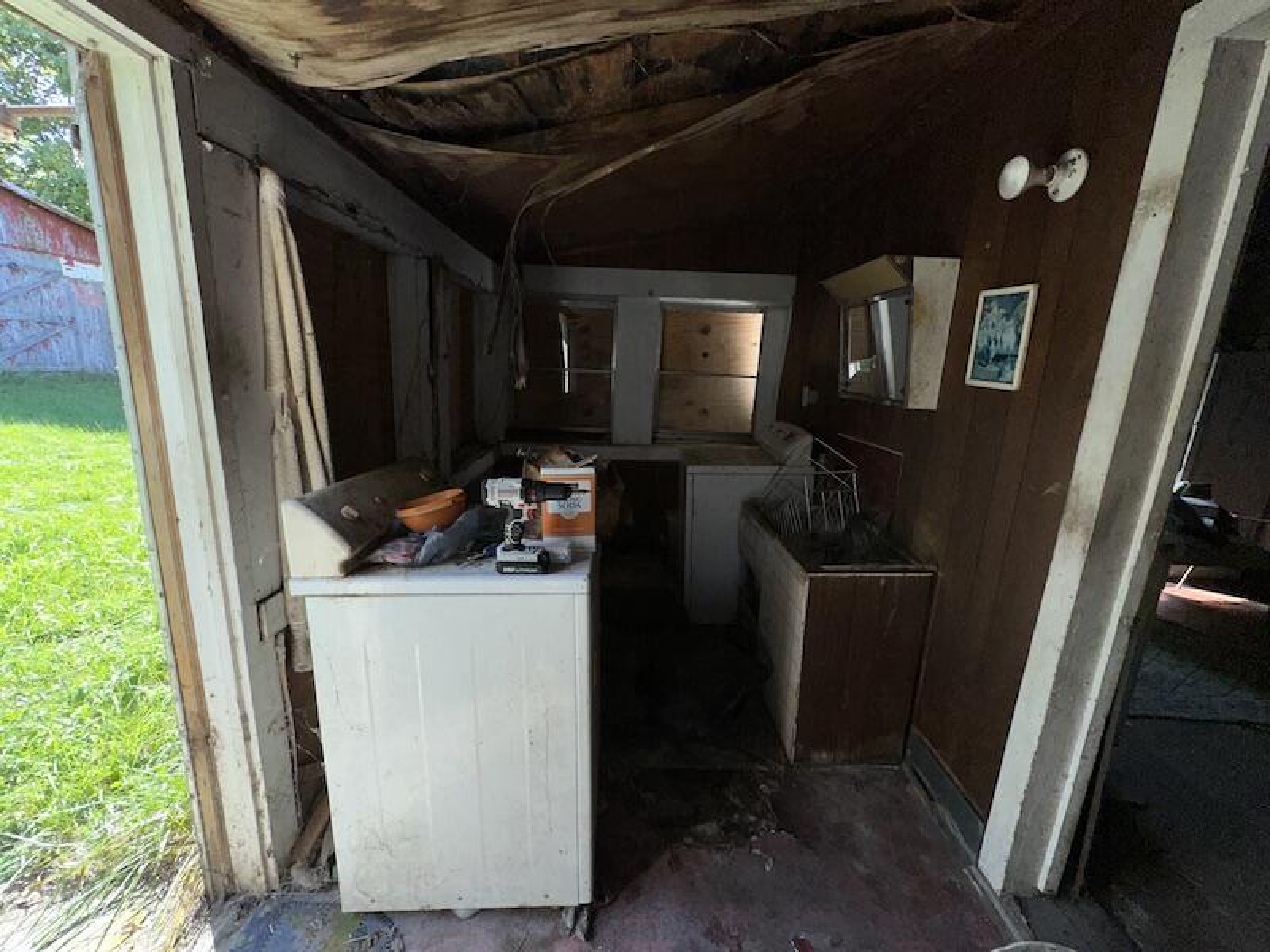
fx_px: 514
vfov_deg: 85.7
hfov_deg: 102.1
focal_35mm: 14
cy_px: 476
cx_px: 635
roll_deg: -2.4
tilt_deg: -12.9
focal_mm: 2.22
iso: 32
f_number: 2.2
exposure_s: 1/335
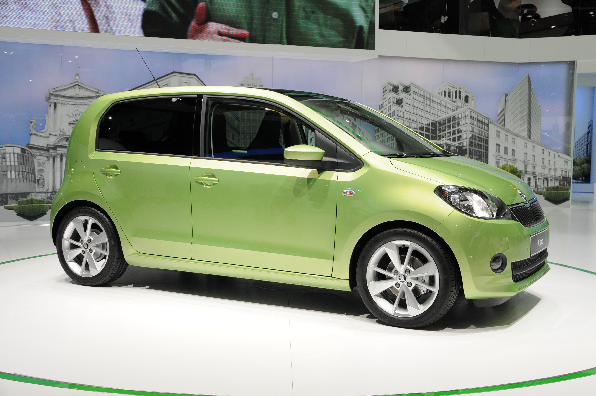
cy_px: 198
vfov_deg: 28.9
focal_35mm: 46
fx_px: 769
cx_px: 298
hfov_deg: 42.4
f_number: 8
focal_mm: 31
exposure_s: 1/250
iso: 400
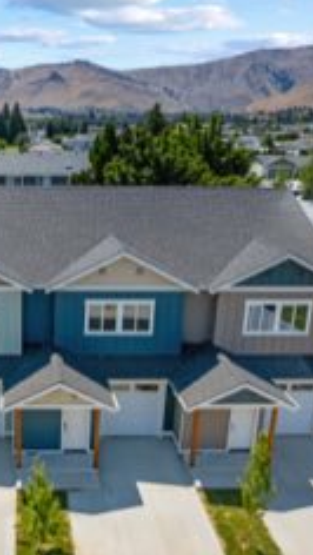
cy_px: 306
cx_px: 24
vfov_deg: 51.5
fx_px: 575
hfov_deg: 29.1
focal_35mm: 39
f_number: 2.8
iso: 110
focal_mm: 8.38
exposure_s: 1/2000
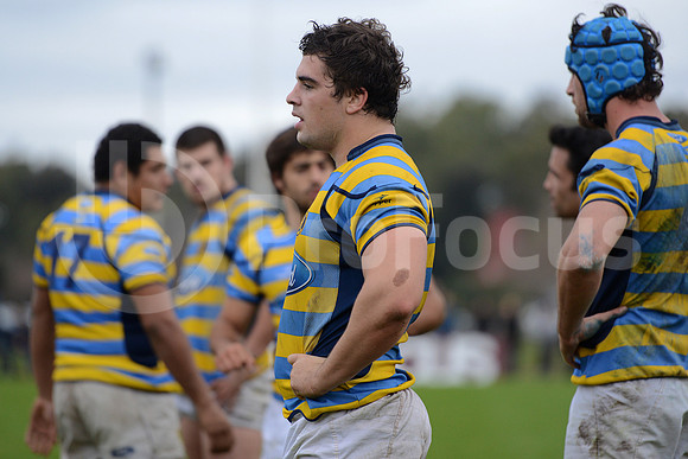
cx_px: 344
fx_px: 3727
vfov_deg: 7.0
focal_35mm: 195
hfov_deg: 10.5
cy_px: 230
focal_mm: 195
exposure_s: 1/500
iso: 1250
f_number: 2.8
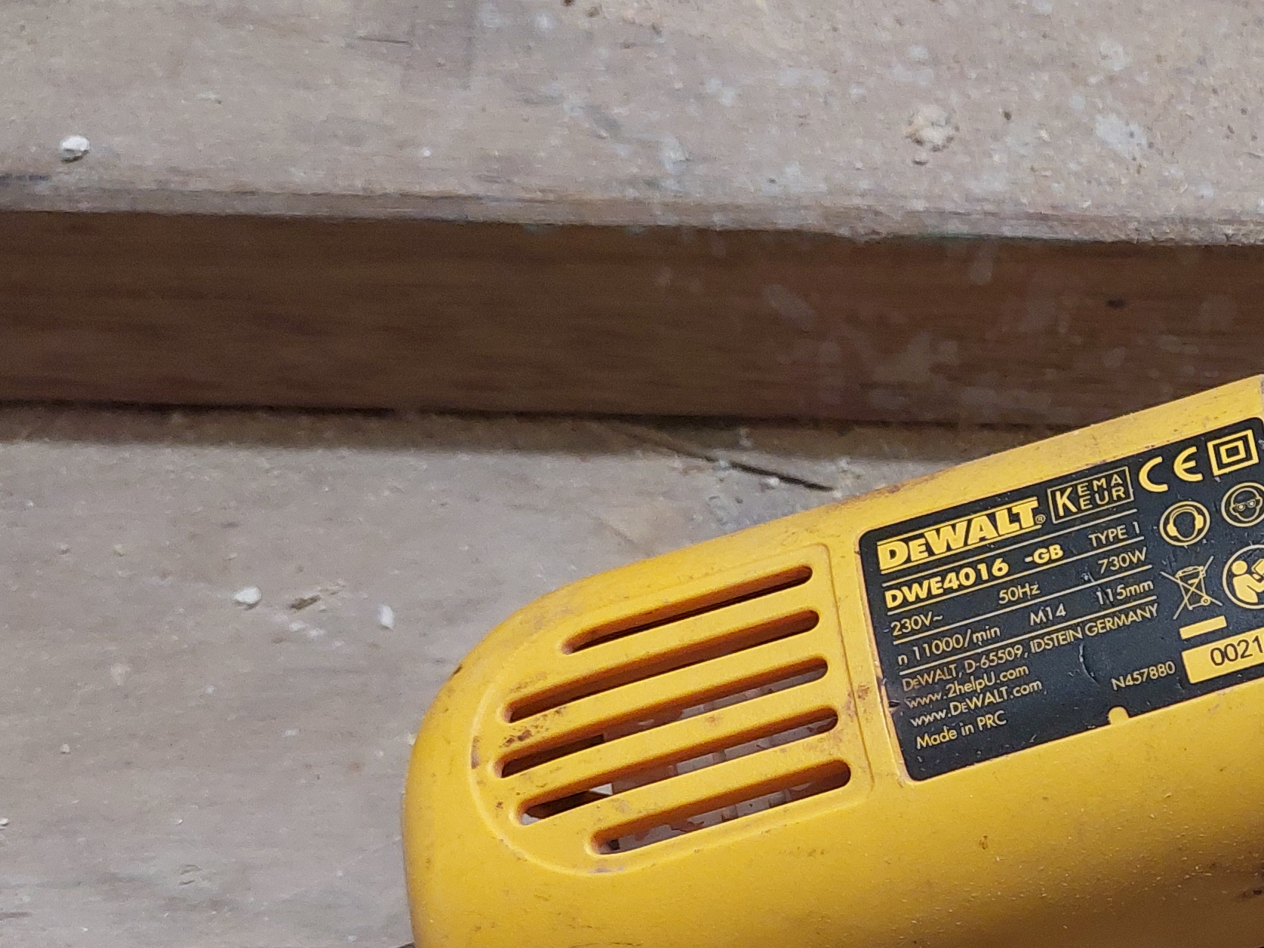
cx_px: 1671
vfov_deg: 20.9
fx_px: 2520
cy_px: 832
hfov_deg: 24.4
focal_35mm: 69
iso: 250
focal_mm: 5.23
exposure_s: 1/50
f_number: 1.8
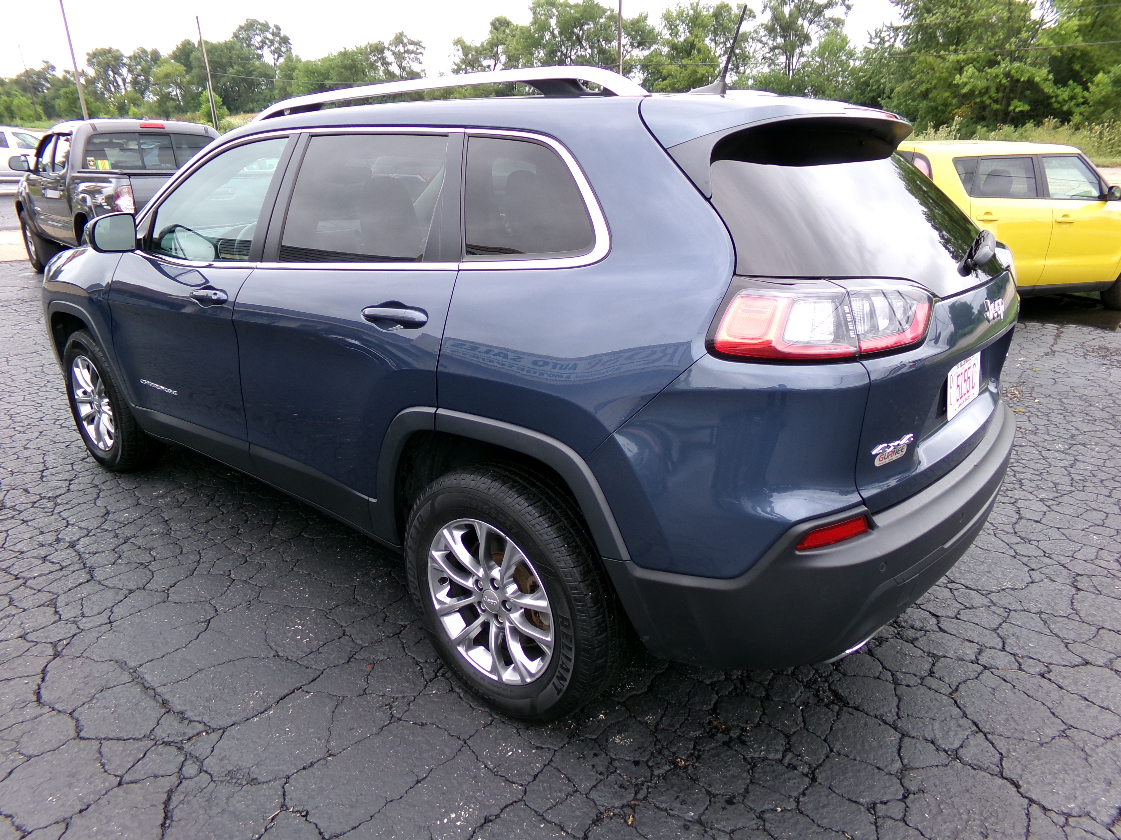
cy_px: 420
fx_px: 777
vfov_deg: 56.8
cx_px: 560
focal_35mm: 24
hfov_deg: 71.6
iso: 100
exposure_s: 1/90
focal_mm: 4.3
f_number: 3.7
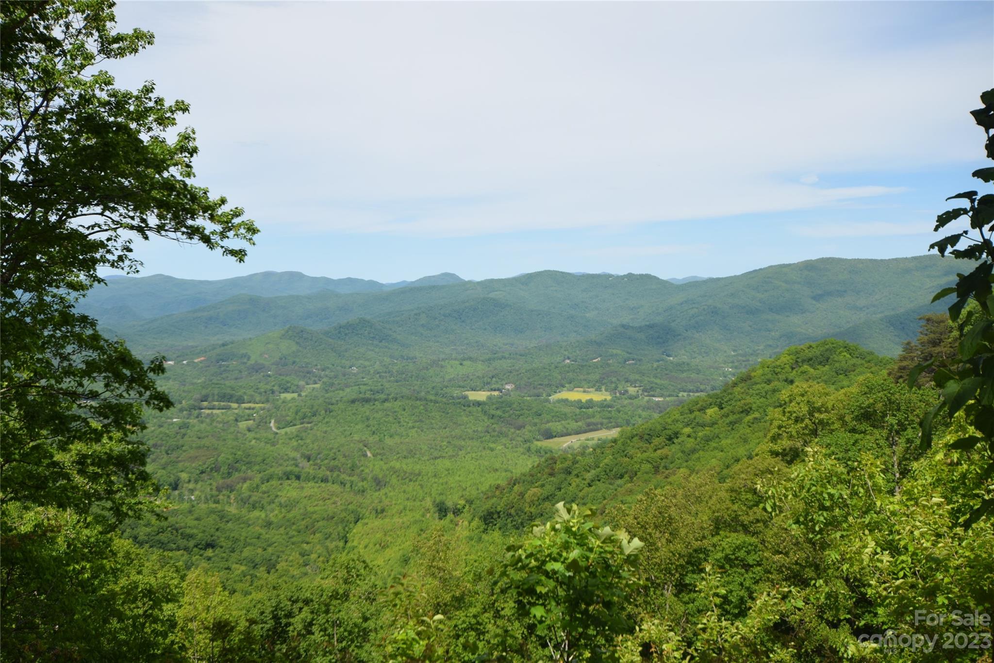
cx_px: 497
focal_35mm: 36
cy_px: 332
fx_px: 994
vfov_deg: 36.9
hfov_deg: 53.1
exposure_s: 1/200
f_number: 9
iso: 100
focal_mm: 24
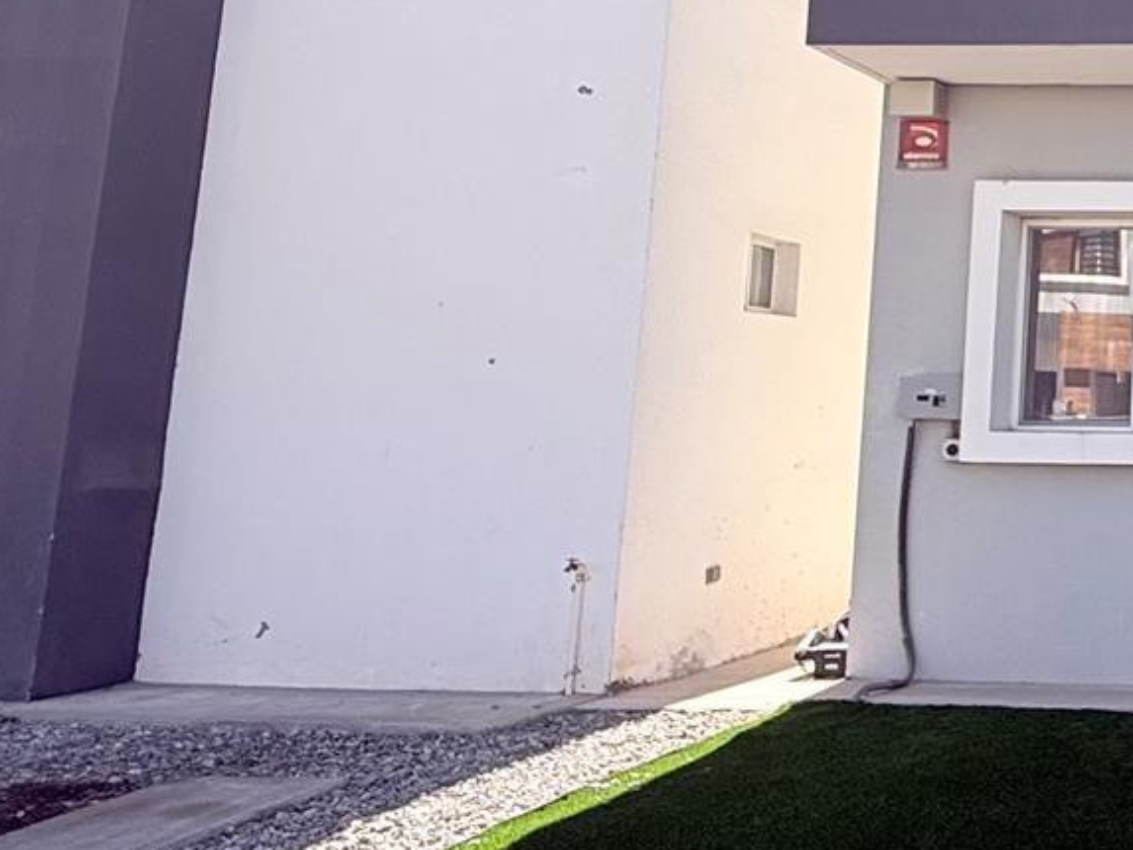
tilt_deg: +9.0
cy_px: 198
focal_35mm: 50
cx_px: 1525
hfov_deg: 29.5
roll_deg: +0.0
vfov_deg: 28.6
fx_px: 1637
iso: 50
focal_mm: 2.22
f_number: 2.2
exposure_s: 1/1534
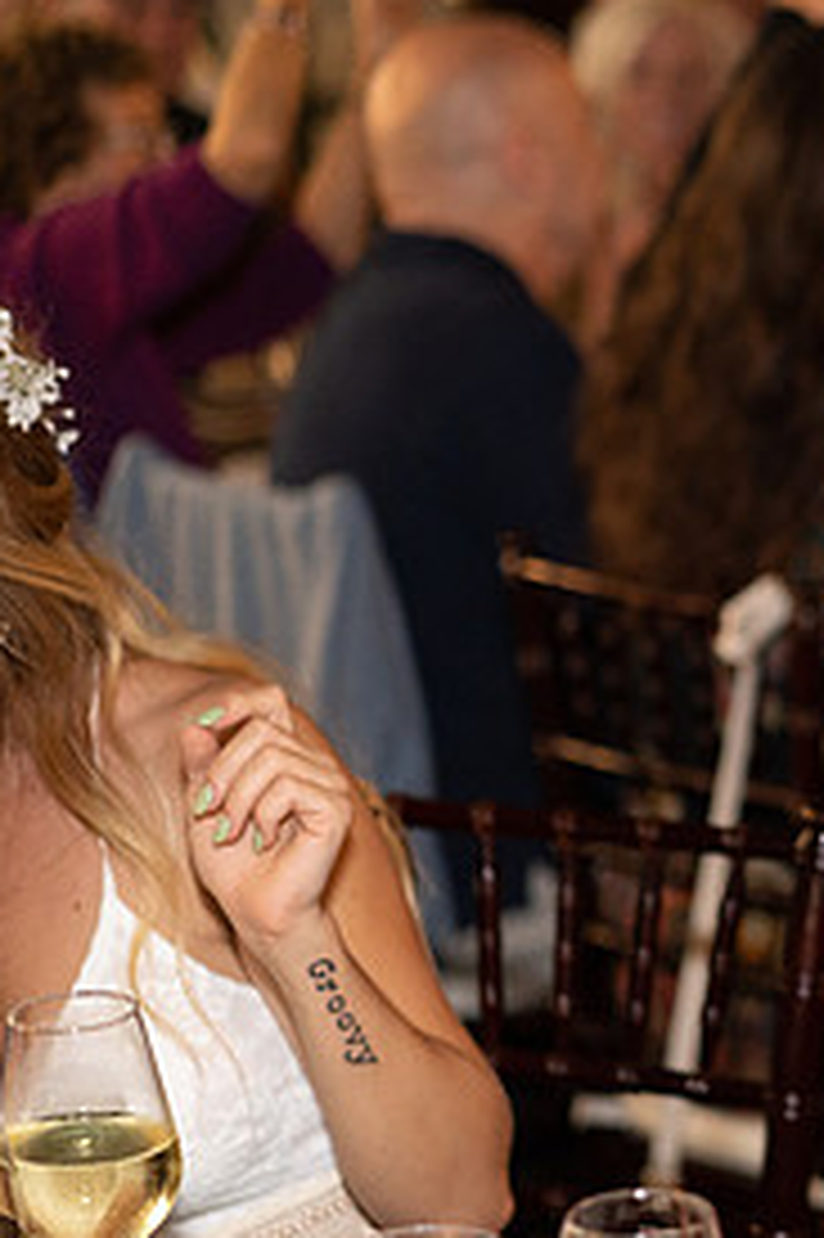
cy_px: 601
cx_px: 1297
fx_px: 3987
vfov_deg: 17.7
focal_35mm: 116
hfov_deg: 11.3
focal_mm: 55
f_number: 2
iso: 2500
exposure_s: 1/200
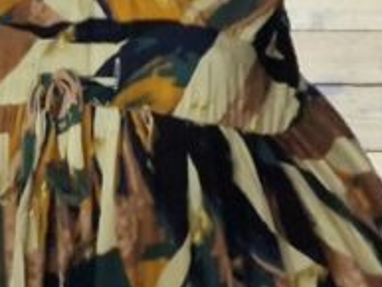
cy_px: -348
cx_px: 487
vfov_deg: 10.8
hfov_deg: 15.4
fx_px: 1347
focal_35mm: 122
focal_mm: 5.4
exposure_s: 1/22
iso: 1250
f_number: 1.8
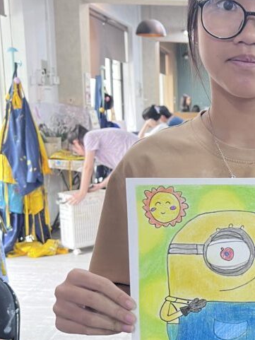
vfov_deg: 35.3
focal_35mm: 54
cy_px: 215
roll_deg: -1.0
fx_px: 530
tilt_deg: -12.1
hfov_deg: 25.7
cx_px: 256
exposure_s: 1/60
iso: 160
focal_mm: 5.7
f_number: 1.5
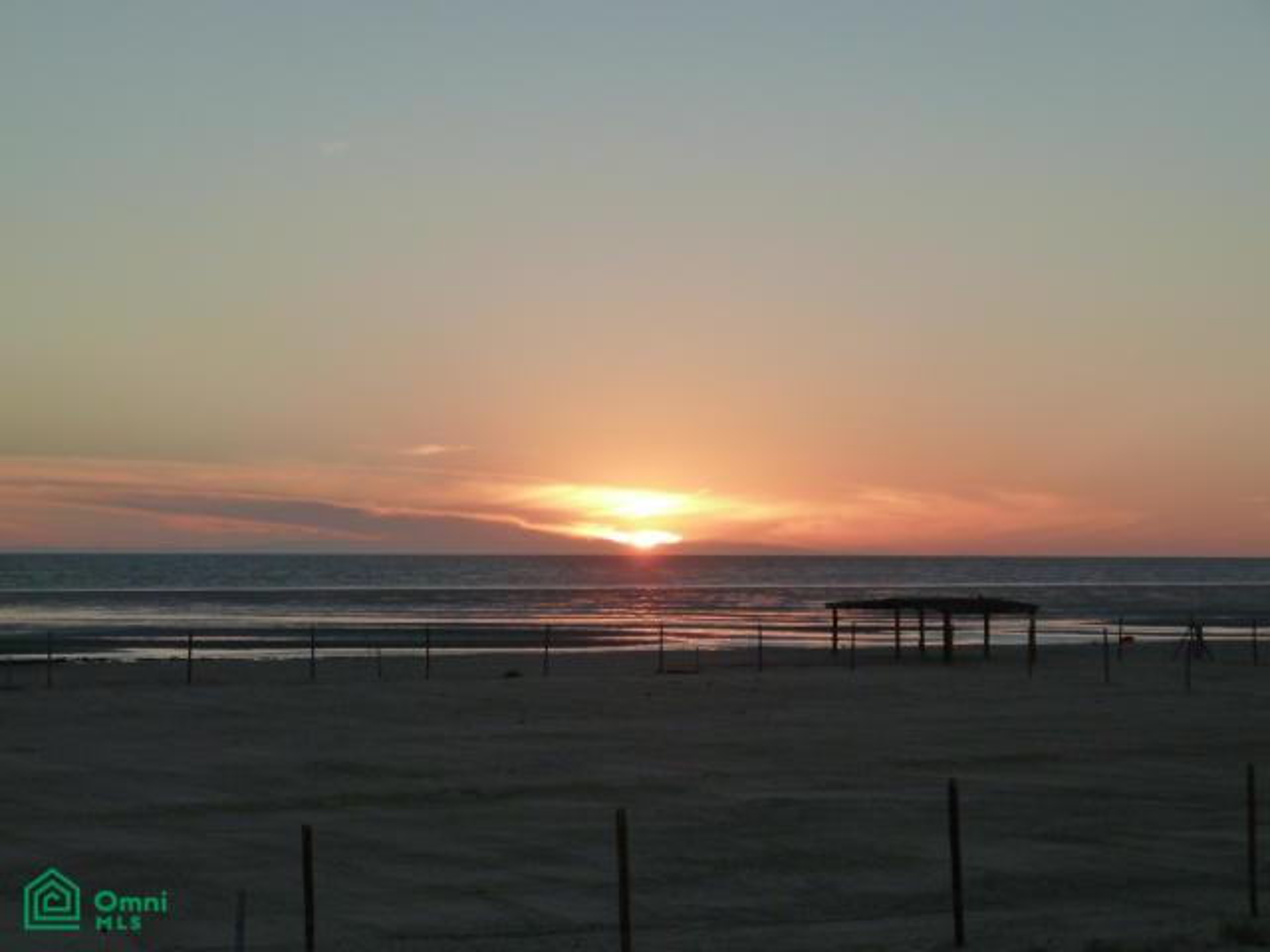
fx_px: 3045
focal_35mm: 83
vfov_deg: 17.8
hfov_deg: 23.6
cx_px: 635
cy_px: 476
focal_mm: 13.7
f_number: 4.2
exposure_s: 1/250
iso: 125
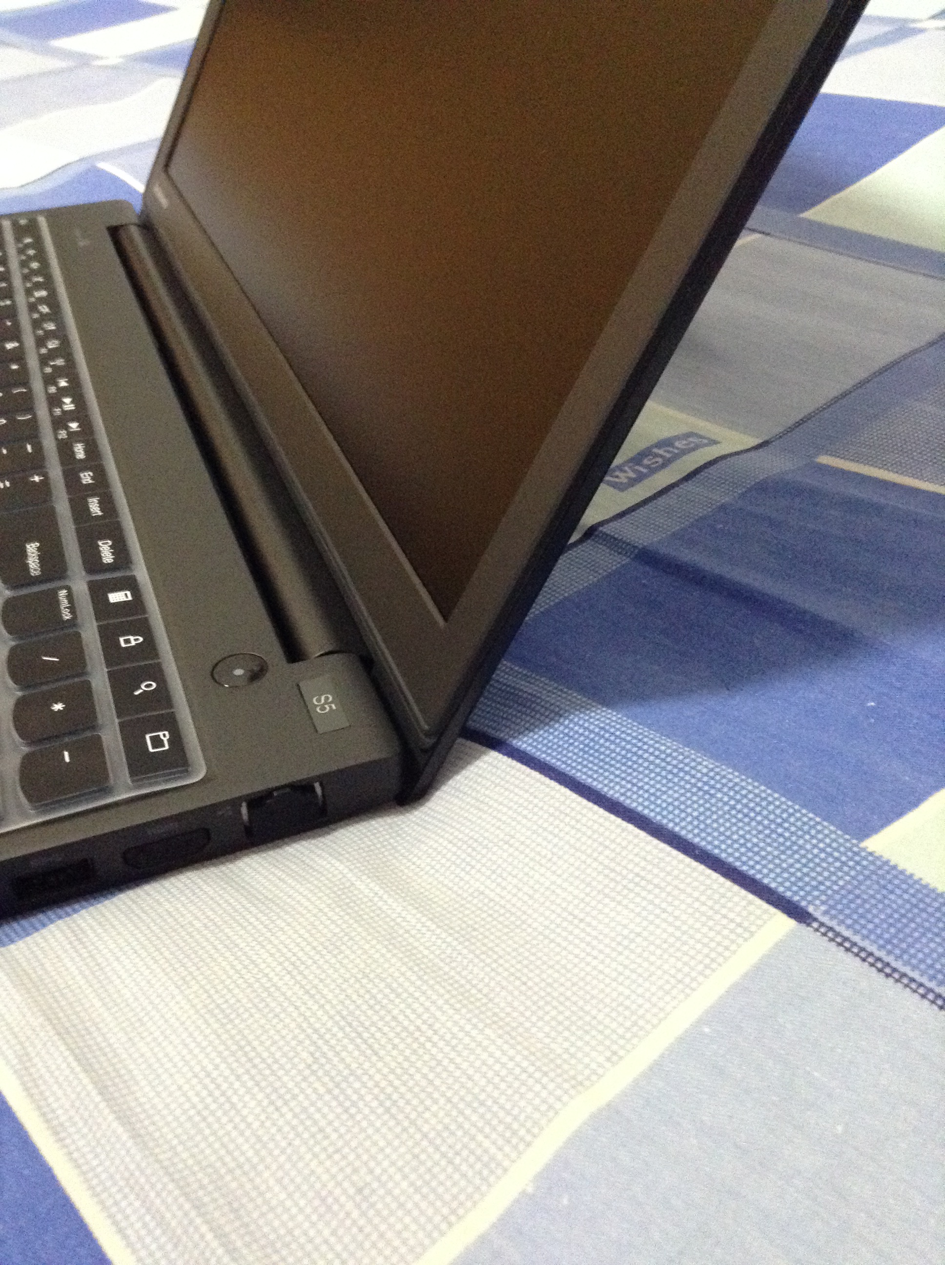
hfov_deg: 42.8
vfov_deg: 55.4
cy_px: 632
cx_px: 472
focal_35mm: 33
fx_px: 1204
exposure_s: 1/15
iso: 320
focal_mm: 3.3
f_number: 2.4
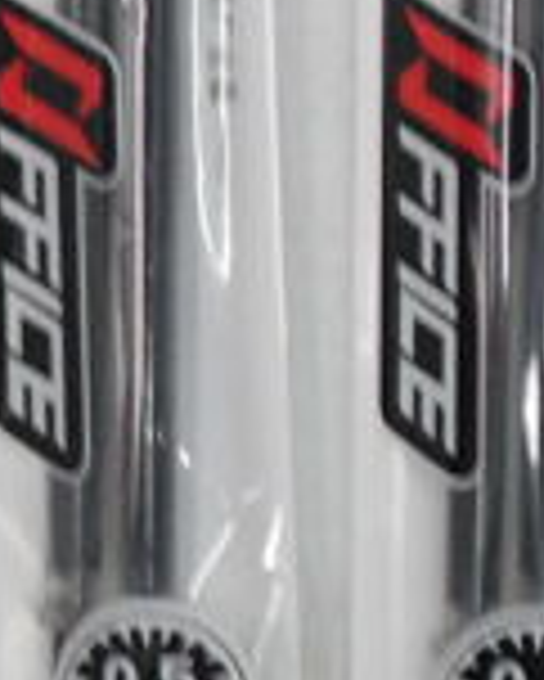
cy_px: -306
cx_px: 1016
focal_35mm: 181
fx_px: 3639
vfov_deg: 10.3
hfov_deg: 8.2
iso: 120
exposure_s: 1/30
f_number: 2.8
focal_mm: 6.2
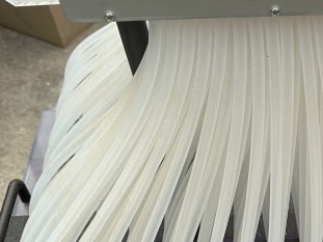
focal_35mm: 79
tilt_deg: -50.4
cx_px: 373
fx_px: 737
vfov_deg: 18.4
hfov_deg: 23.0
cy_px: 209
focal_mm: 6.86
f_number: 1.78
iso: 80
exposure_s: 1/1473
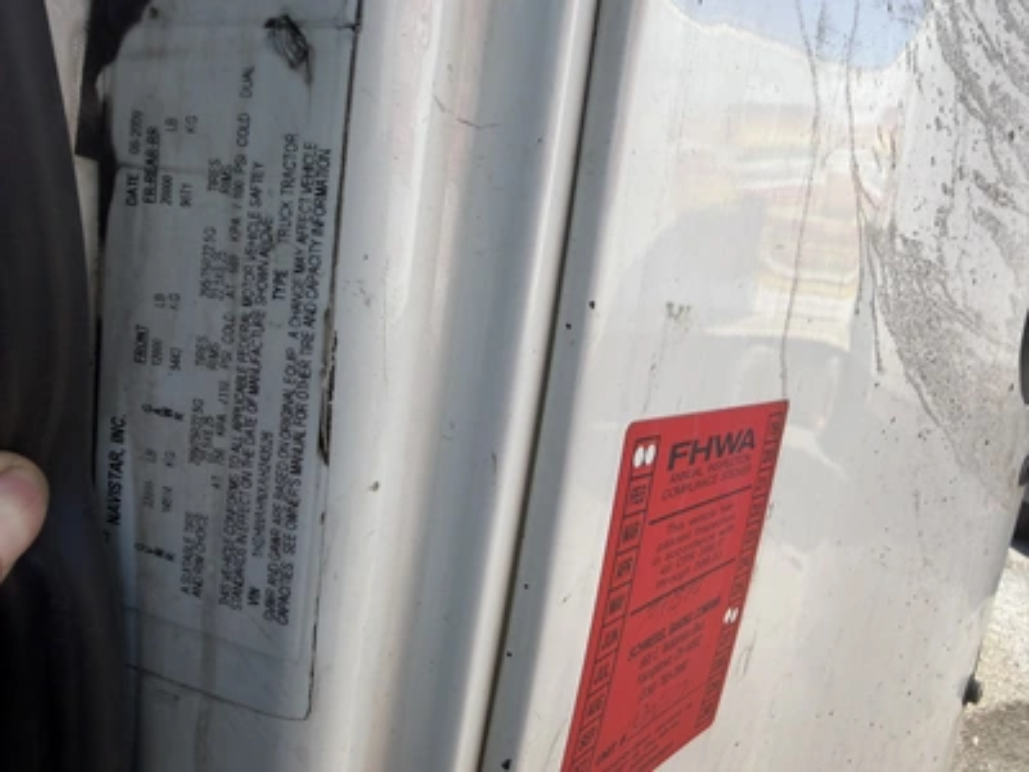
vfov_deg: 56.8
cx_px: 514
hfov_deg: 71.6
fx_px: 713
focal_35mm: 24
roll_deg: -7.4
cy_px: 386
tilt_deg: -9.9
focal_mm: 2.22
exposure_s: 1/507
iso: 40
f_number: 2.2
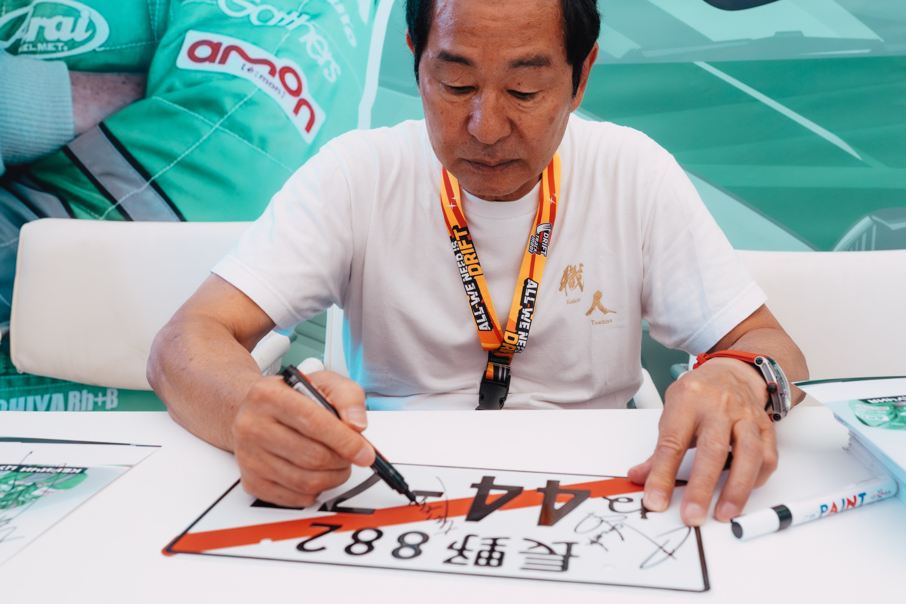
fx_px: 881
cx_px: 510
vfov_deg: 37.8
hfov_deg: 54.3
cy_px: 256
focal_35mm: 35
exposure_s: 1/800
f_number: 4.5
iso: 2000
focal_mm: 24
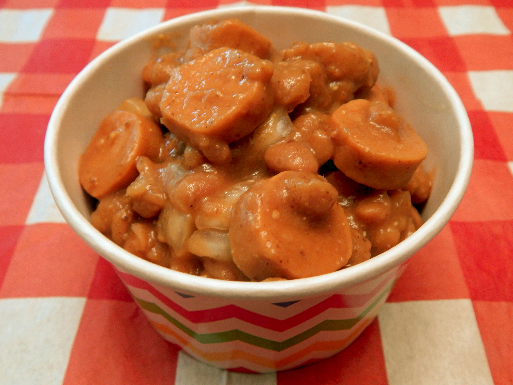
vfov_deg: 40.7
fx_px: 519
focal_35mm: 35
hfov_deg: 52.6
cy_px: 192
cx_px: 256
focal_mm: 6.1
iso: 360
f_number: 3.3
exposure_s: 1/30
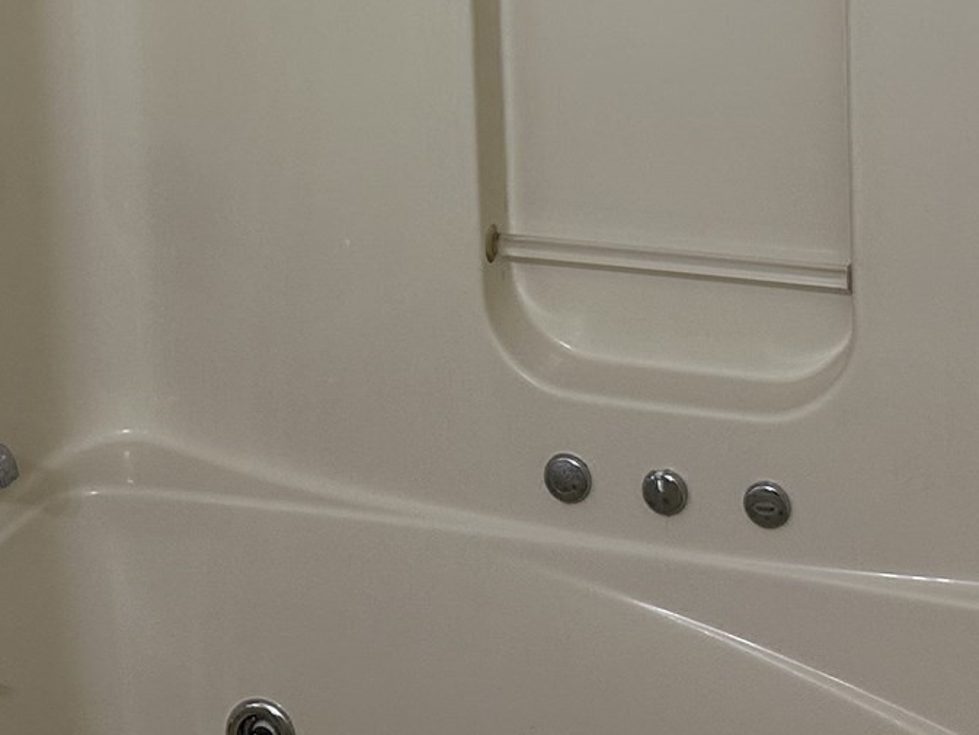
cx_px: 339
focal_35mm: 73
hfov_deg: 26.5
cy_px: -207
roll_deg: +2.6
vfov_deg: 18.8
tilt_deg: -6.0
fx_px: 2065
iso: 160
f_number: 1.78
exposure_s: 1/120
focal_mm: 6.86
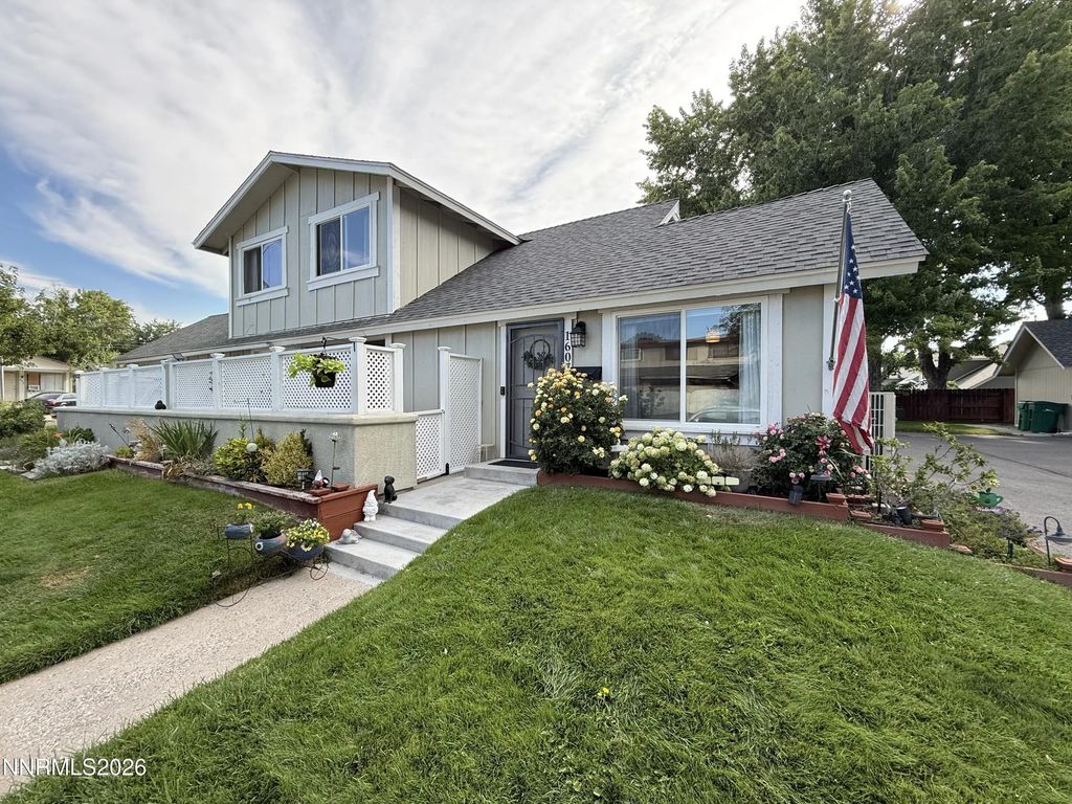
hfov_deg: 102.1
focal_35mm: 14
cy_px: 402
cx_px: 536
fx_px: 434
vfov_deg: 85.7
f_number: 2.2
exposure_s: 1/333
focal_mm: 2.22
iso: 50
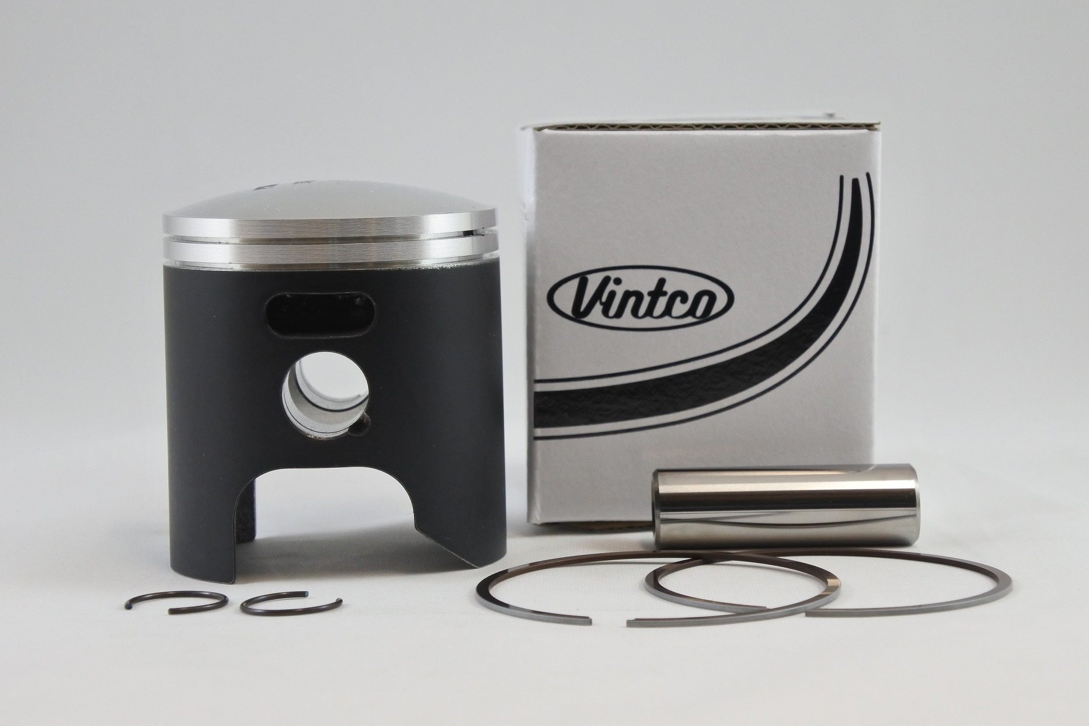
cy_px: 363
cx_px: 544
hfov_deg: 28.5
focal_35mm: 71
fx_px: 2147
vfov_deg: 19.2
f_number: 5.3
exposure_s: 1/125
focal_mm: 26.4
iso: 640
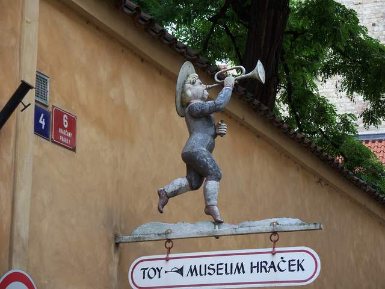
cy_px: 144
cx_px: 192
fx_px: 1068
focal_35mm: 96
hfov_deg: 20.4
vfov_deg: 15.4
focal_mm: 20.3
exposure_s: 1/125
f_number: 3.6
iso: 64
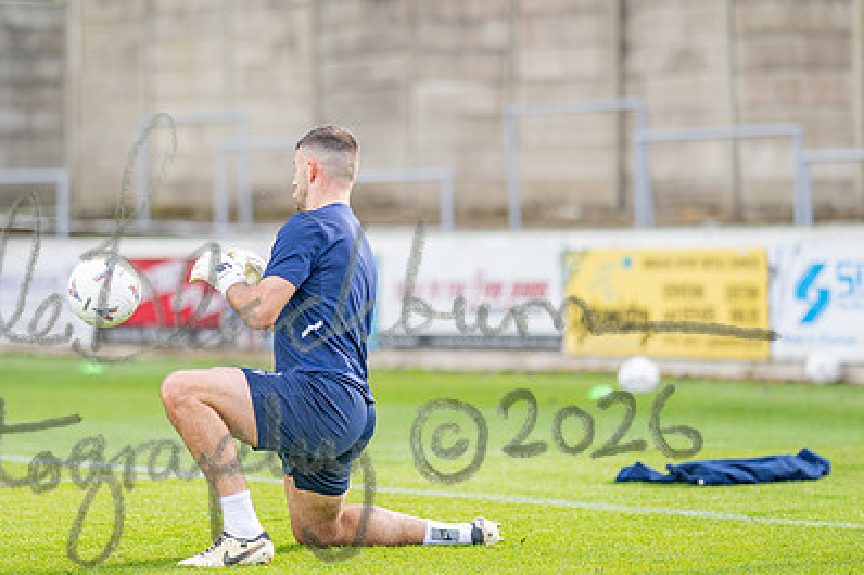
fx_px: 4726
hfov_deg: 10.4
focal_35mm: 197
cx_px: 280
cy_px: 242
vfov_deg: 7.0
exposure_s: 1/2000
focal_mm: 135
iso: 360
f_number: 1.8
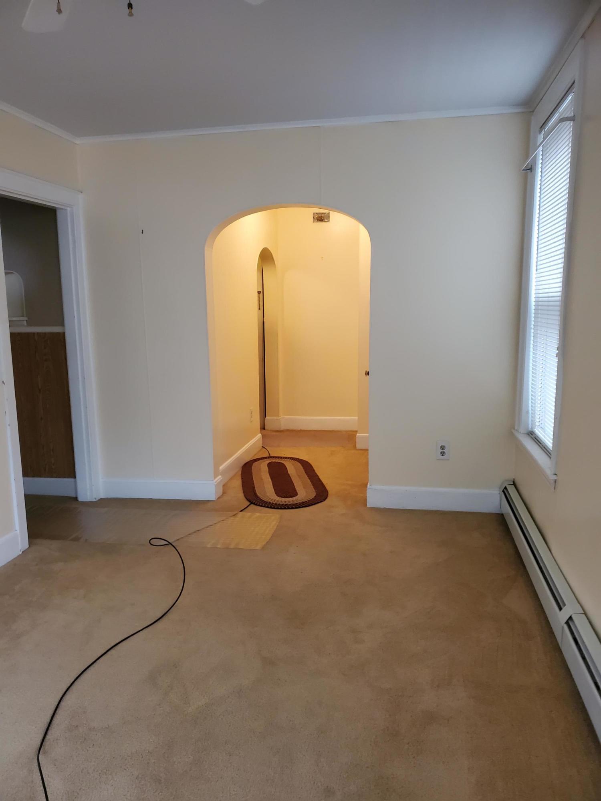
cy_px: 400
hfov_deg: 53.1
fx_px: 602
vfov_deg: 67.3
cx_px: 300
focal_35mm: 26
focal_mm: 4.3
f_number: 2.4
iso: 250
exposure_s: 1/39
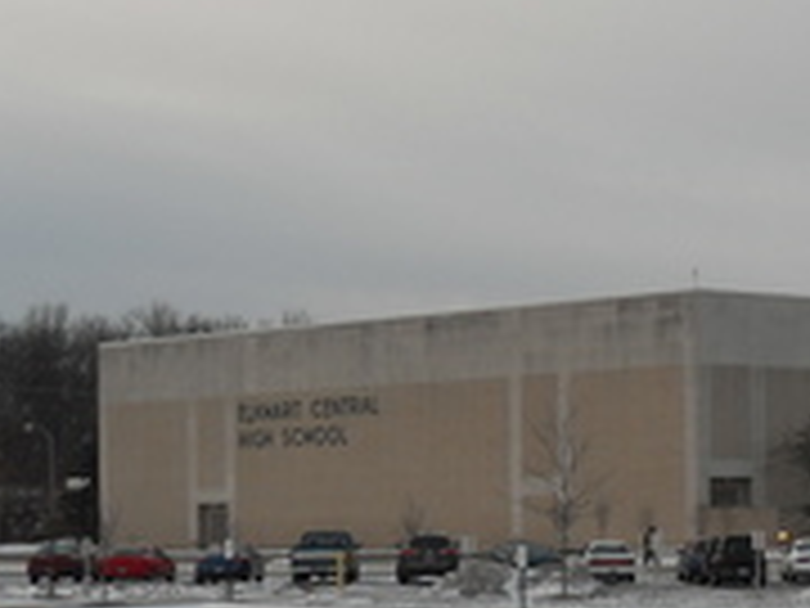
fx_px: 2925
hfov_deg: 15.1
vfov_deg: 11.8
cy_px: 399
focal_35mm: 125
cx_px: 1035
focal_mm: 9.6
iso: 80
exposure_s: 1/250
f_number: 3.6
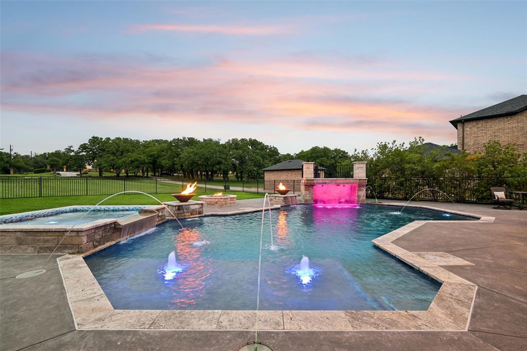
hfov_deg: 96.8
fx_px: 234
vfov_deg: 73.7
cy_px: 176
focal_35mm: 16
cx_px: 264
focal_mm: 16
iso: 400
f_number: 8
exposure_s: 1/6
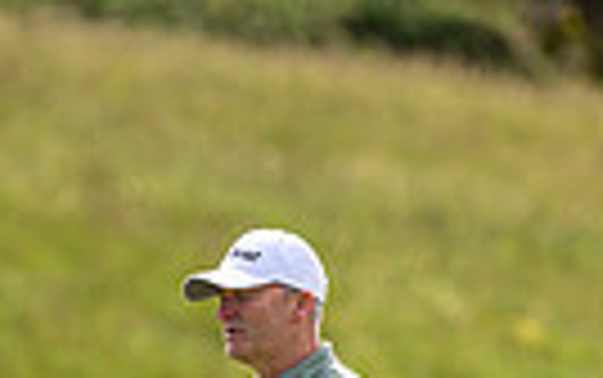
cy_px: 508
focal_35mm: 1853
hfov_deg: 1.1
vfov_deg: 0.7
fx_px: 30477
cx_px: -512
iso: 500
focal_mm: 400
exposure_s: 1/3200
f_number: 4
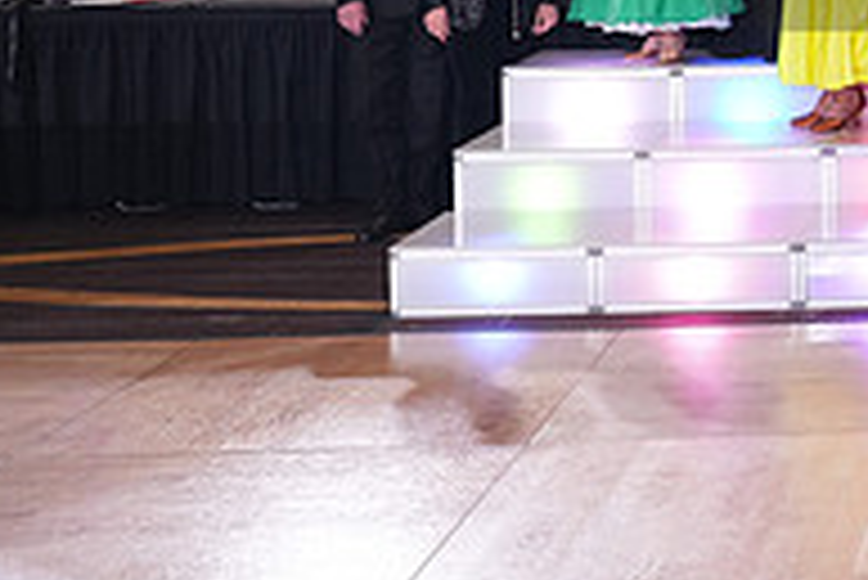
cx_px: 1246
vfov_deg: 14.8
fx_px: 2172
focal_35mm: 90
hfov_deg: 20.0
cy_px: -88
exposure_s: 1/400
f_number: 4
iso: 2000
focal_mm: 30
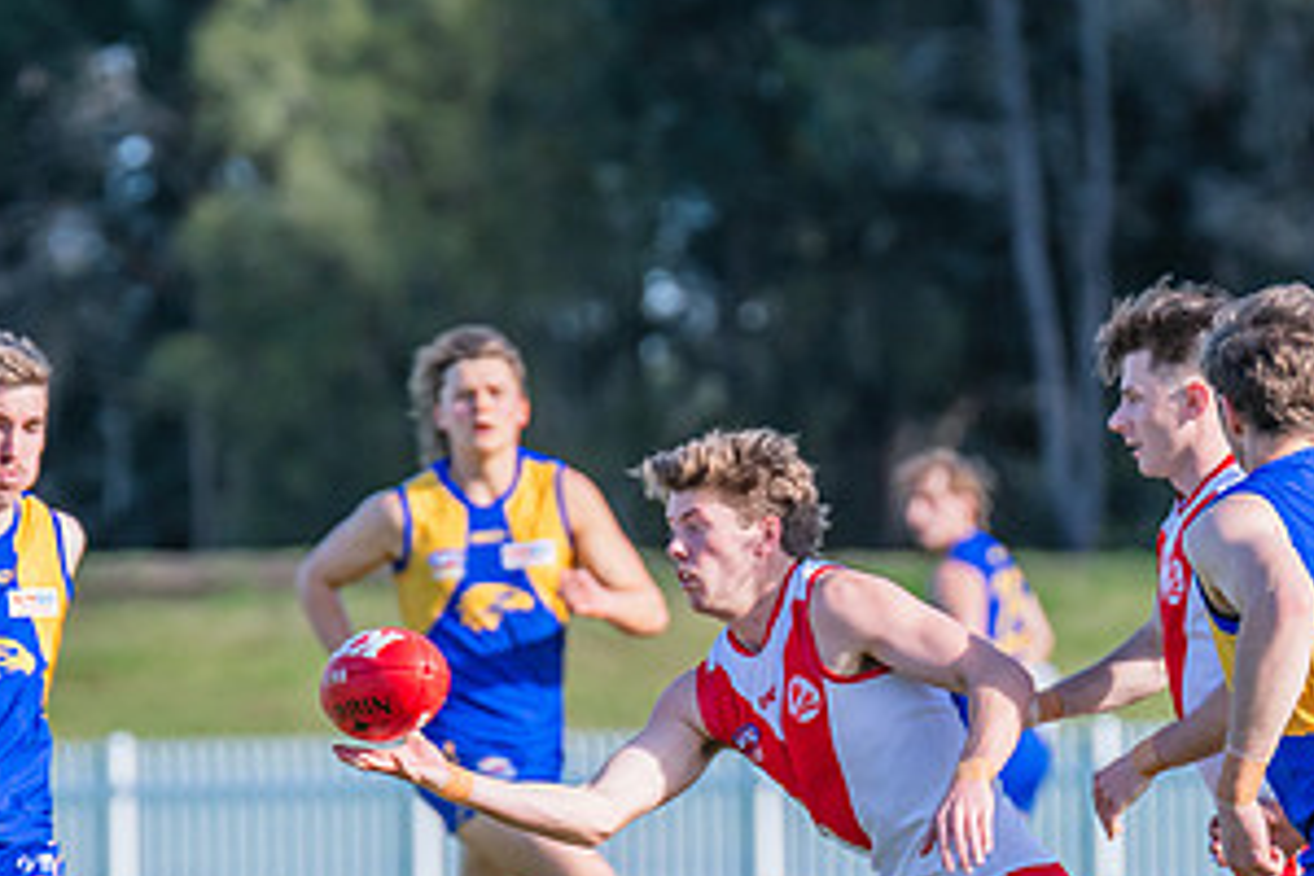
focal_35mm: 722
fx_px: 26351
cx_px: 960
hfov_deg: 2.9
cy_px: 740
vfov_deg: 1.9
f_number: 7.1
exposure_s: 1/1250
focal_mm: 360
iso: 800
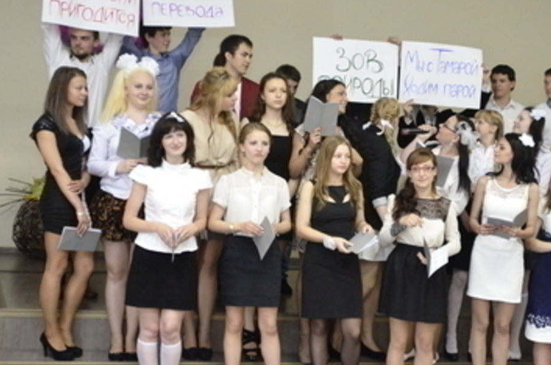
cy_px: 174
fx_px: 779
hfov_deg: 38.8
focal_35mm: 51
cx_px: 324
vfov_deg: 26.3
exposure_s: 1/250
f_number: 2.8
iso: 3200
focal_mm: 24
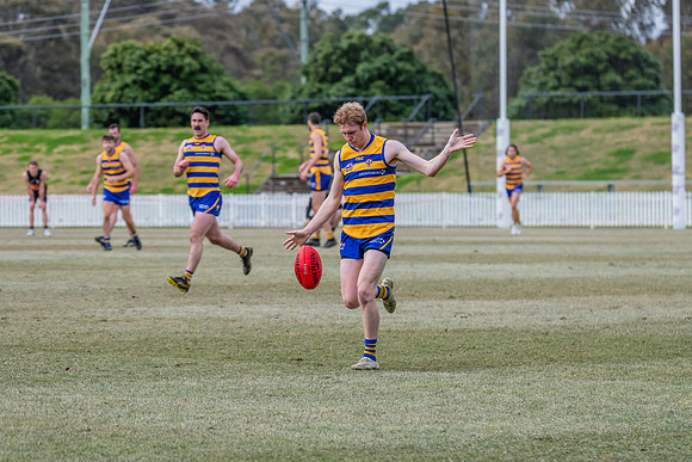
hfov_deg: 9.2
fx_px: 4312
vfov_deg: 6.1
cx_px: 359
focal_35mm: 224
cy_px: 230
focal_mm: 210
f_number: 6.3
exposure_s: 1/1600
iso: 800
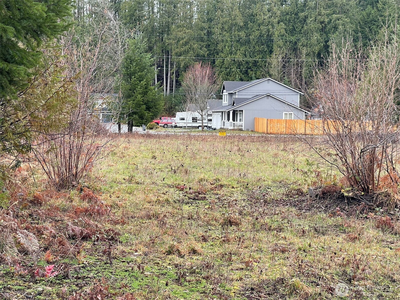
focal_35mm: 64
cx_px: 200
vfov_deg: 22.9
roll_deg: -0.2
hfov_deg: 30.3
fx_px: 740
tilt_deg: -1.6
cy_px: 150
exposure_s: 1/153
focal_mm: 7.5
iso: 20
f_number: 2.2
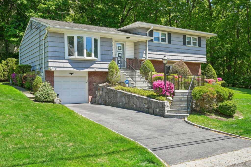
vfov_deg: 38.9
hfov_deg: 55.8
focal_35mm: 34
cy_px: 84
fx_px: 237
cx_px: 126
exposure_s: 1/125
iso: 100
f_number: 8
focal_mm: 34
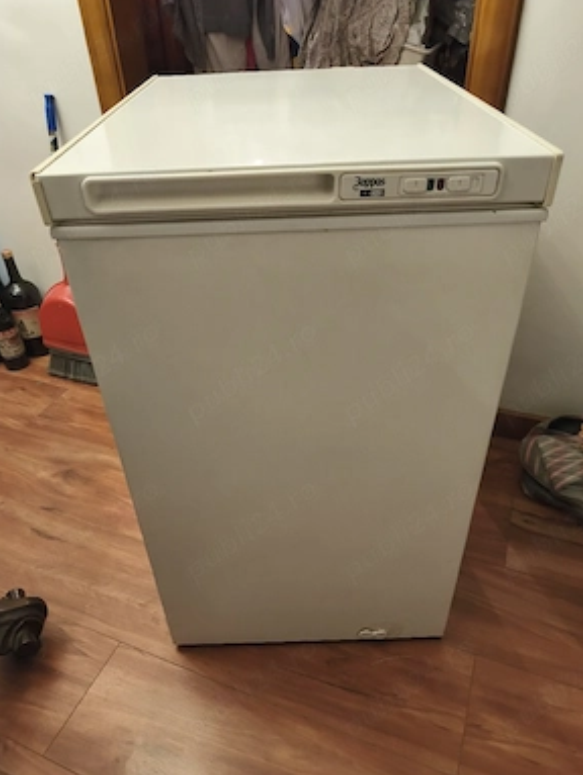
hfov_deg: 56.9
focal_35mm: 24
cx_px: 292
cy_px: 397
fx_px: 538
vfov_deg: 71.5
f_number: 1.65
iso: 2000
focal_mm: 6.18
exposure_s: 1/25.1
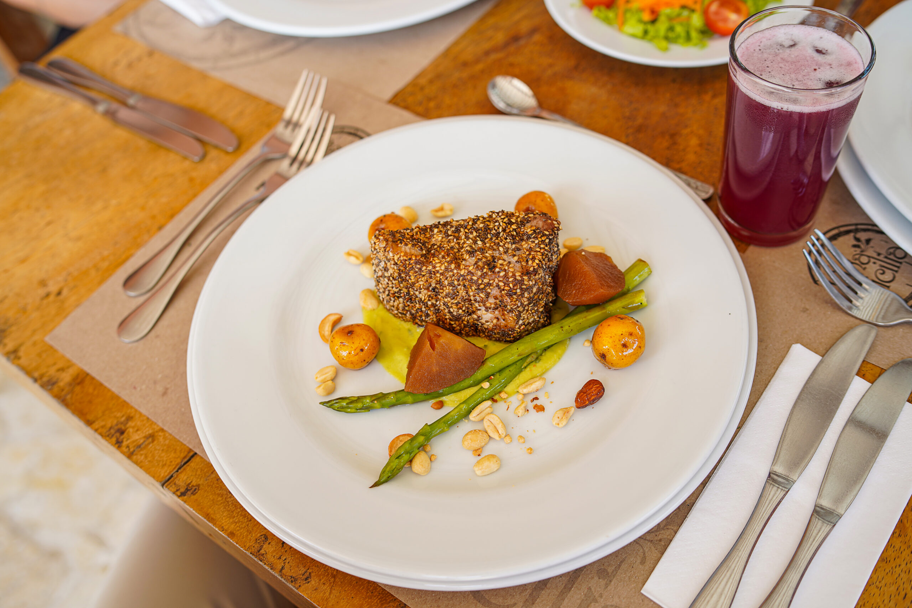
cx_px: 456
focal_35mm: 35
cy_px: 304
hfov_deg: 54.4
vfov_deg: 37.9
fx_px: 887
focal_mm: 35
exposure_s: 1/125
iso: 100
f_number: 3.5
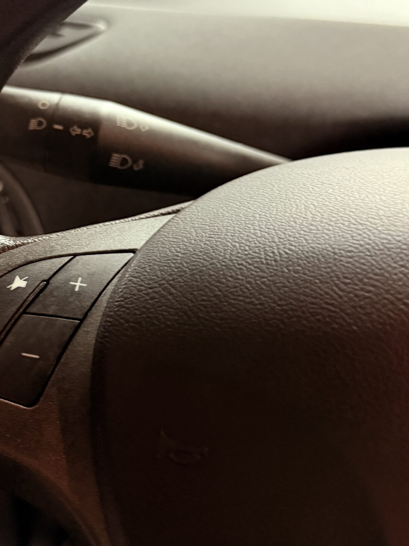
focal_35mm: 43
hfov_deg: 32.7
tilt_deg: -31.6
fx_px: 677
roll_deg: +1.3
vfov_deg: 43.4
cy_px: 196
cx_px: 81
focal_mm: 6.76
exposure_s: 1/33
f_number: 1.78
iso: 1000
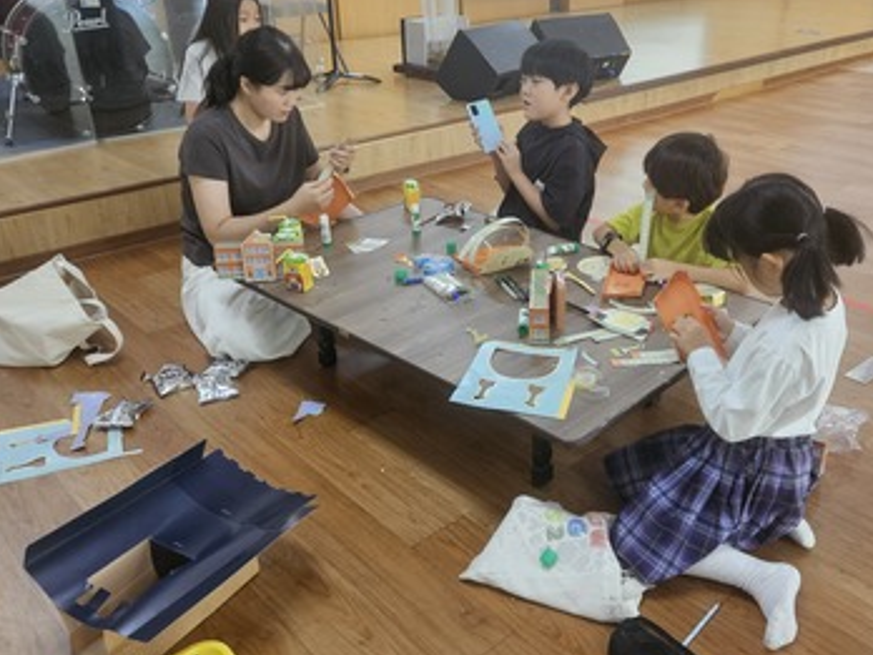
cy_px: 322
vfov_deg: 42.9
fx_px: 832
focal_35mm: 33
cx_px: 504
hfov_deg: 55.1
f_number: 1.8
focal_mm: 5.4
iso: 250
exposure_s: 1/120
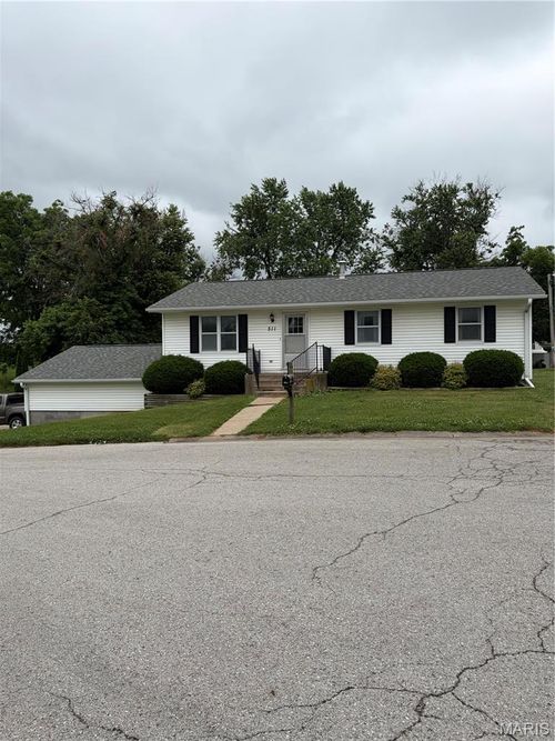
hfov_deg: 53.0
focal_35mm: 26
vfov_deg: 67.3
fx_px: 556
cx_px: 278
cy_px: 370
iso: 50
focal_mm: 5.96
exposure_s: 1/3623
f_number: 1.6
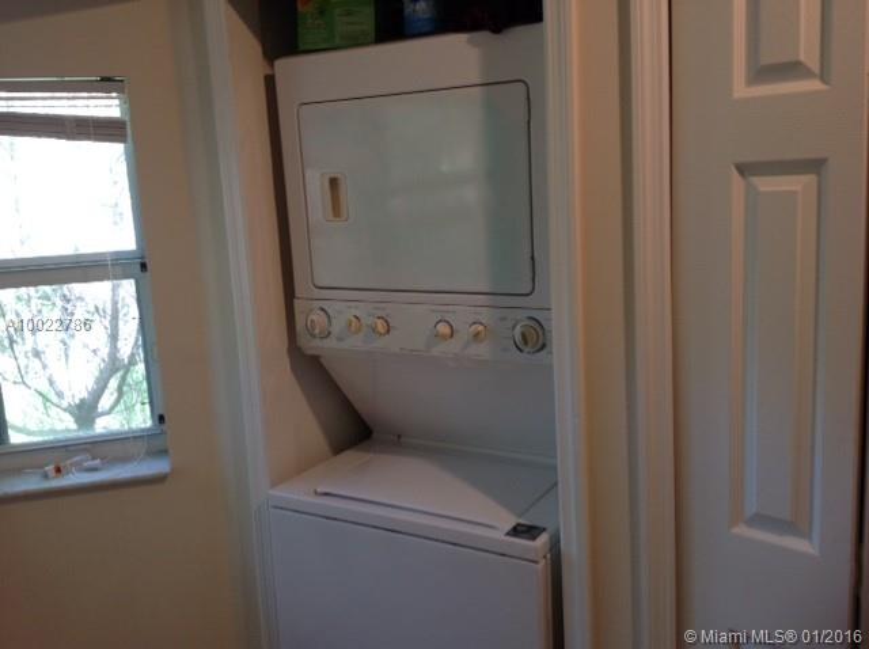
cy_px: 324
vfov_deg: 40.6
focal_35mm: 35
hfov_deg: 52.7
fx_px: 877
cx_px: 434
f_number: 2.4
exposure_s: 1/20
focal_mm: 4.28
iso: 50
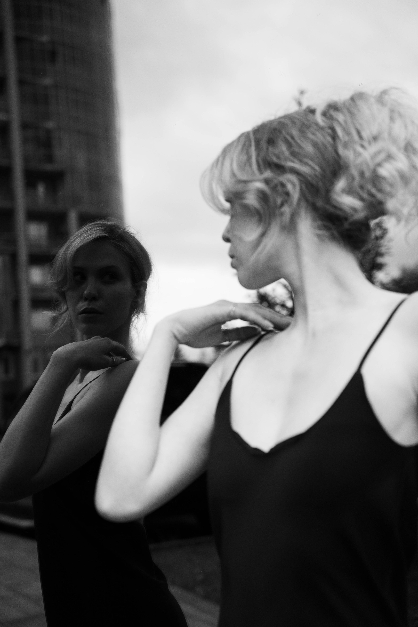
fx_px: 848
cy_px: 314
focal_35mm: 49
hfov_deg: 27.7
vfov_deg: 40.6
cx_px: 209
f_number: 3.2
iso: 1600
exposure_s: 1/640
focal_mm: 48.7
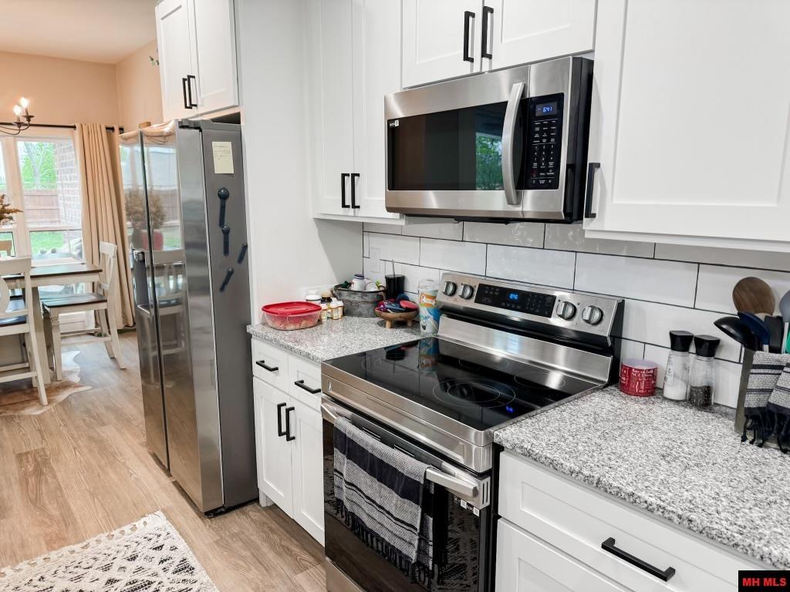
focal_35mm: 24
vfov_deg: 56.8
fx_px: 548
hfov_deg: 71.6
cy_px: 296
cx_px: 395
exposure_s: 1/60
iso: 160
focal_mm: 6.76
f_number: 1.8
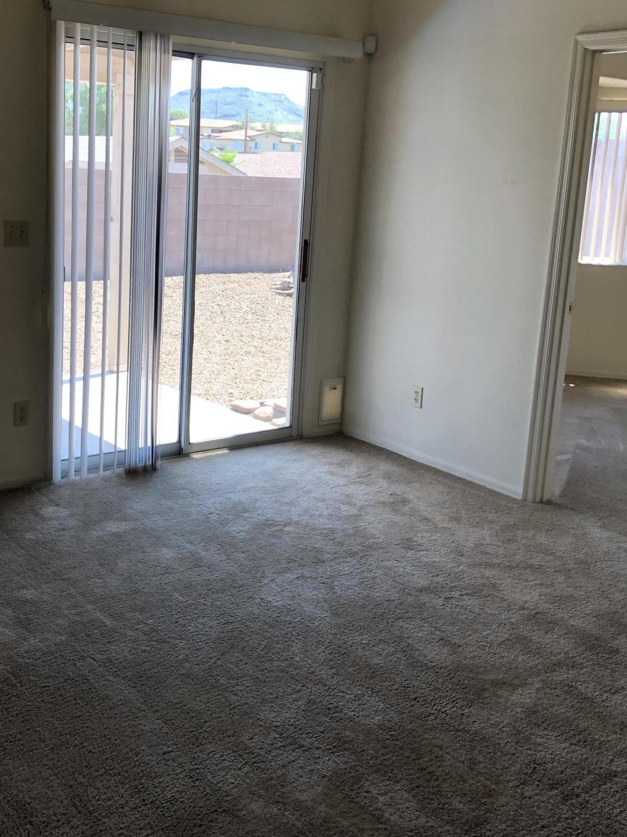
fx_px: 942
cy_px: 365
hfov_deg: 36.4
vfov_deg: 47.8
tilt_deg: -11.9
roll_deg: -4.2
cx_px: 199
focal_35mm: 39
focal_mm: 3.99
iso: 25
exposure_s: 1/120
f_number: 1.8
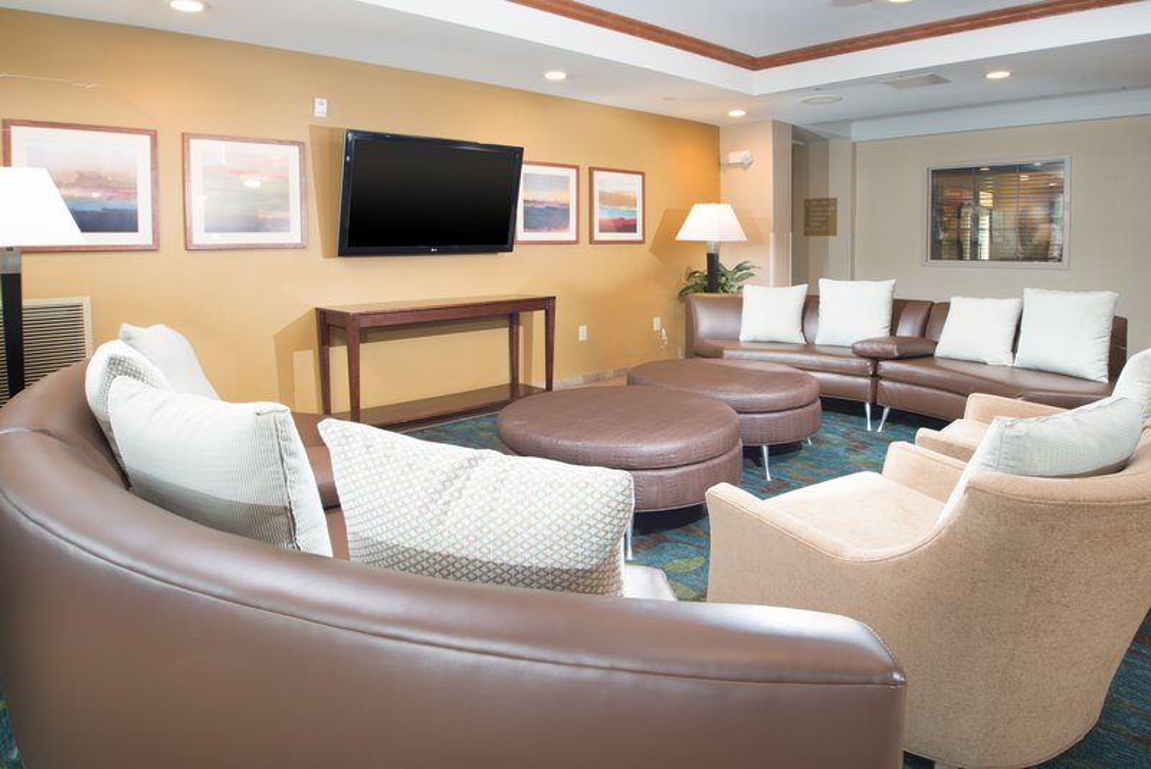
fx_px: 672
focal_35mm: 21
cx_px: 576
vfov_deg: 59.5
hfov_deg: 81.2
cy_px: 384
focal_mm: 21
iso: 100
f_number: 11
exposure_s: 1
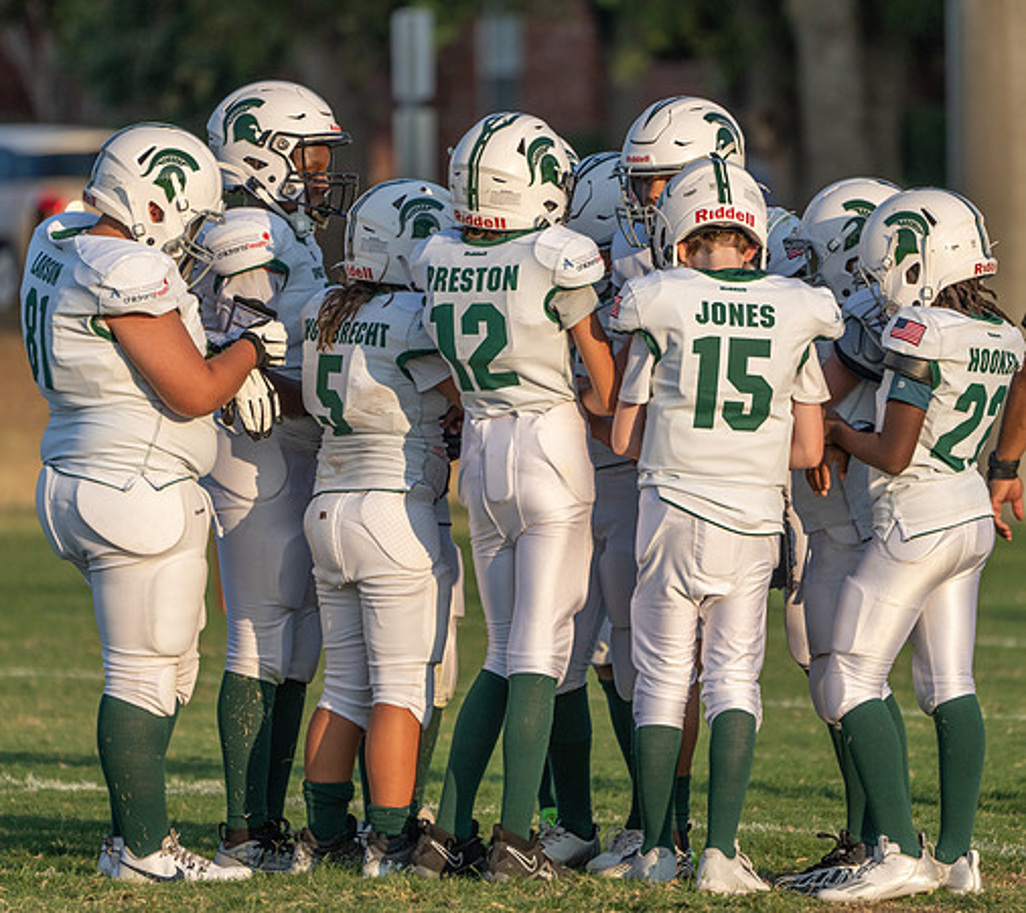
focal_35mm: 503
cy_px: 438
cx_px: 580
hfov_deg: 3.7
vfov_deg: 3.3
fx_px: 15955
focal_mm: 394
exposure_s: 1/1250
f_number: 5.6
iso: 400
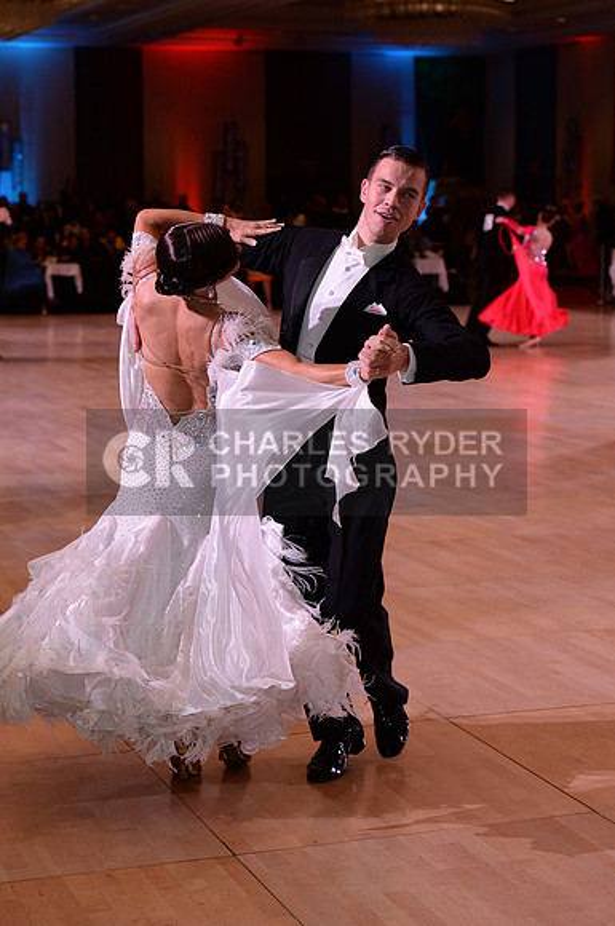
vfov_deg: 25.4
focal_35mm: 80
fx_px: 2056
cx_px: 308
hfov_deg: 17.0
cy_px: 463
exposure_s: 1/250
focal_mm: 80
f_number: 5.6
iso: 2000
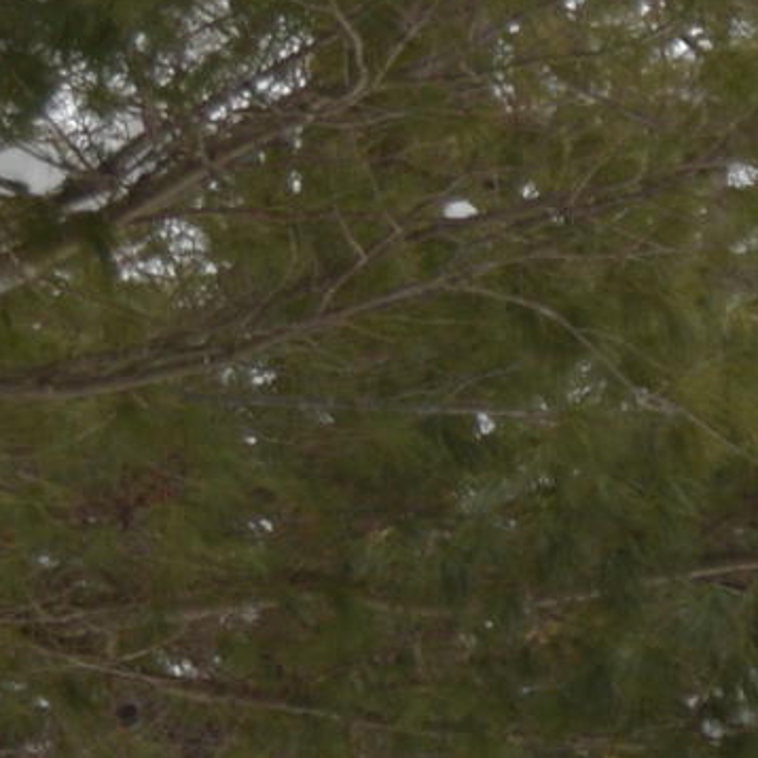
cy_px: 946
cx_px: 1802
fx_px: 6342
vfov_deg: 6.8
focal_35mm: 256
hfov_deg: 6.5
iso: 100
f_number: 4
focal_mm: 24
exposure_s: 1/125
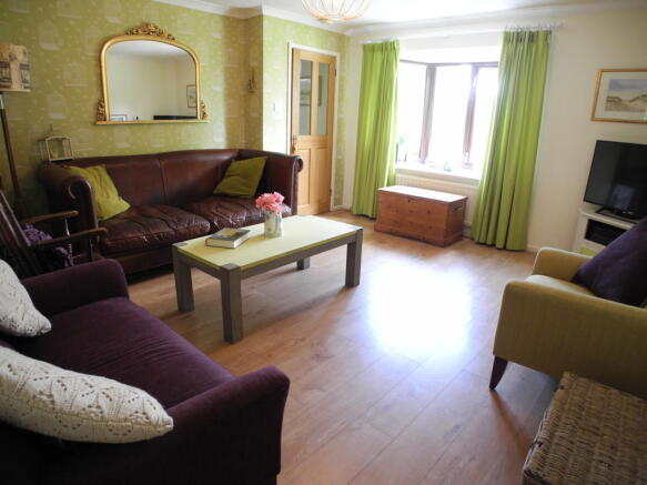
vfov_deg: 49.7
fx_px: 523
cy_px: 242
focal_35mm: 28
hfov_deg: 63.5
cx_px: 324
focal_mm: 6
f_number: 2.8
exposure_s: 1/19.7
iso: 400
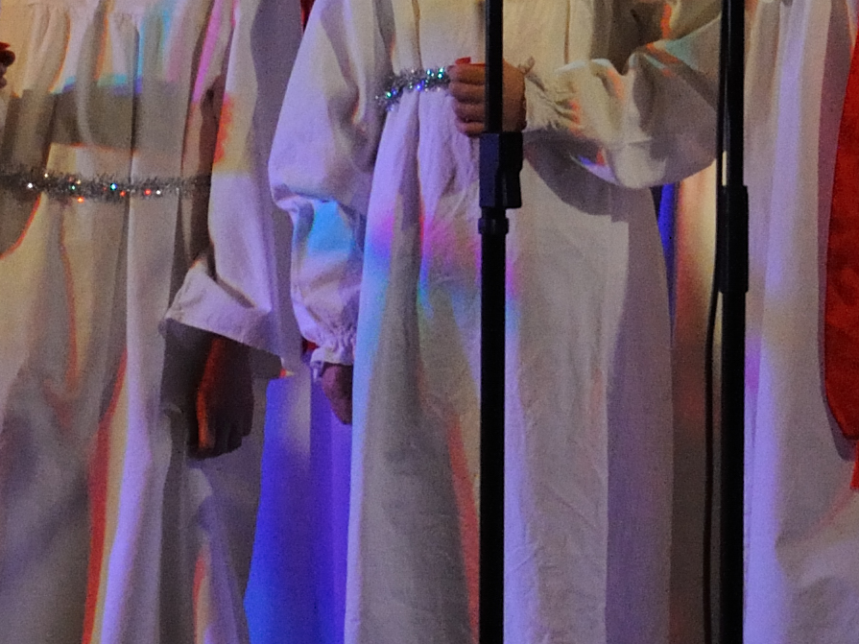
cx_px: 987
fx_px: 5136
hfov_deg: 9.5
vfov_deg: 7.1
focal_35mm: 207
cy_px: -43
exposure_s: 1/60
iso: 1600
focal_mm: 30
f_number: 2.8
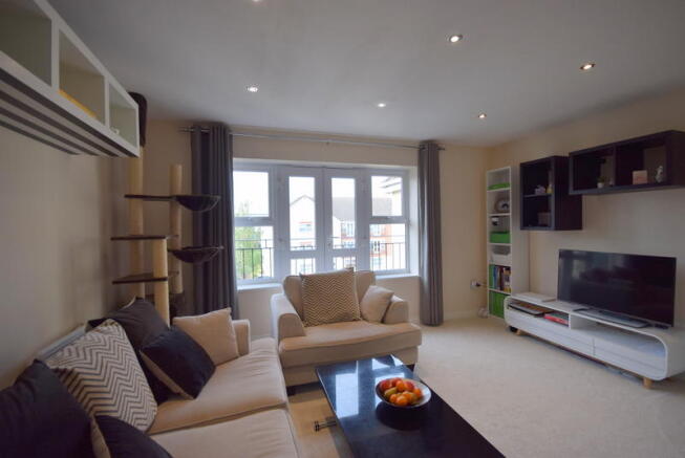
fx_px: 286
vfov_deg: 77.5
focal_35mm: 15
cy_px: 229
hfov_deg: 100.3
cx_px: 342
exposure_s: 1/160
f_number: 6.3
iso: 400
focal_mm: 10
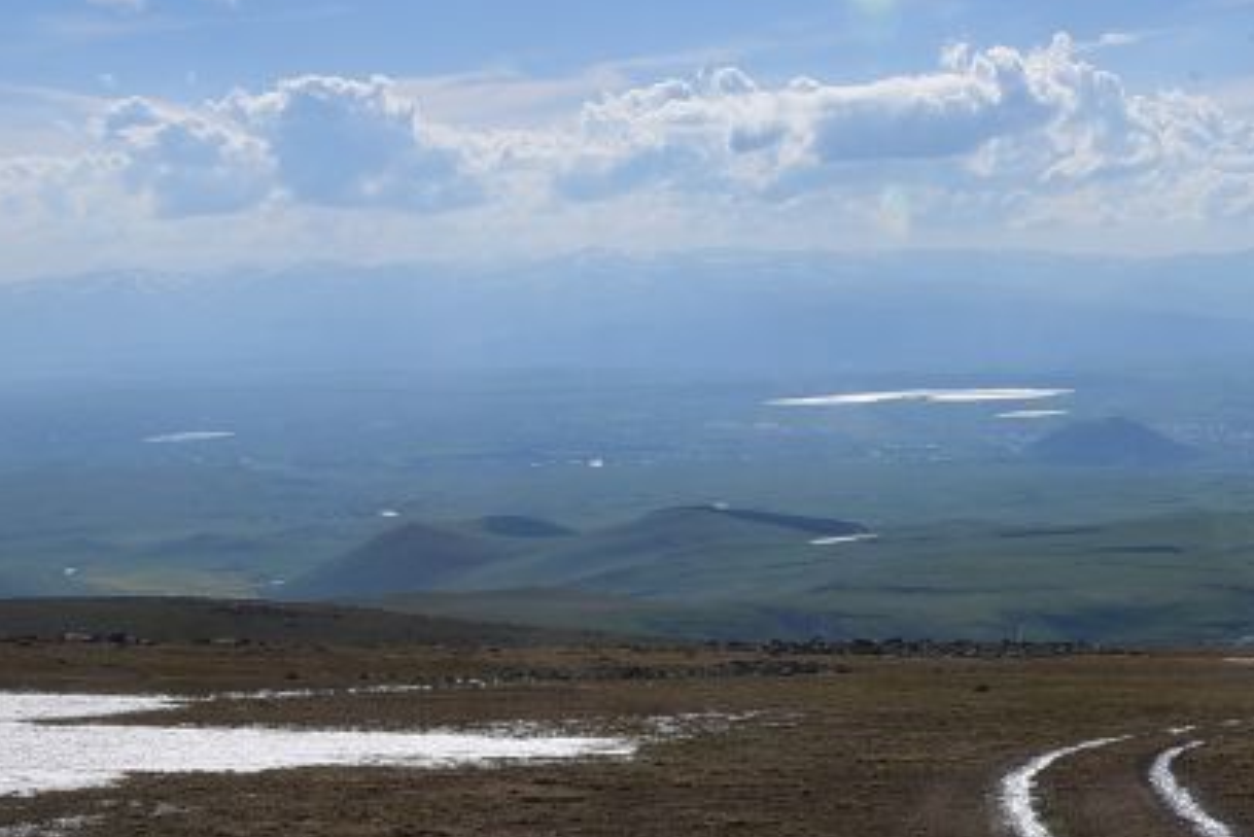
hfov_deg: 12.8
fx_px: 5575
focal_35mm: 160
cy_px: 891
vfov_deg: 8.5
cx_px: 1056
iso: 160
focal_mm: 50
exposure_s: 1/125
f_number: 22
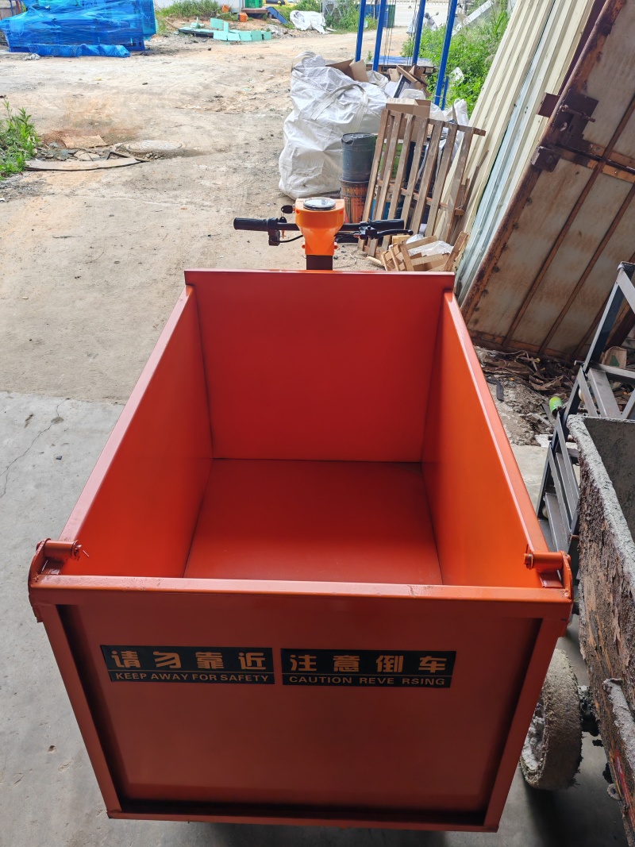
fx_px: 661
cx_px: 318
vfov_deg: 65.3
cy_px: 424
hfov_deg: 51.3
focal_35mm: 27
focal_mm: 5.52
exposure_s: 1/340
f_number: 1.95
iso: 50
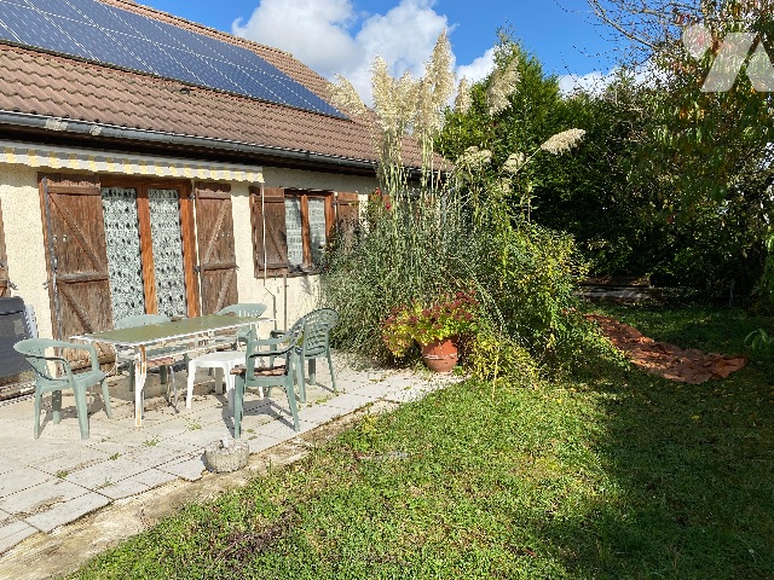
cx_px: 387
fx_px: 581
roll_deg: +2.0
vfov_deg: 53.1
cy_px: 290
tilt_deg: -5.9
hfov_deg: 67.3
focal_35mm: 26
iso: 32
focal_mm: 4.25
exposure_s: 1/3300
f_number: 1.8
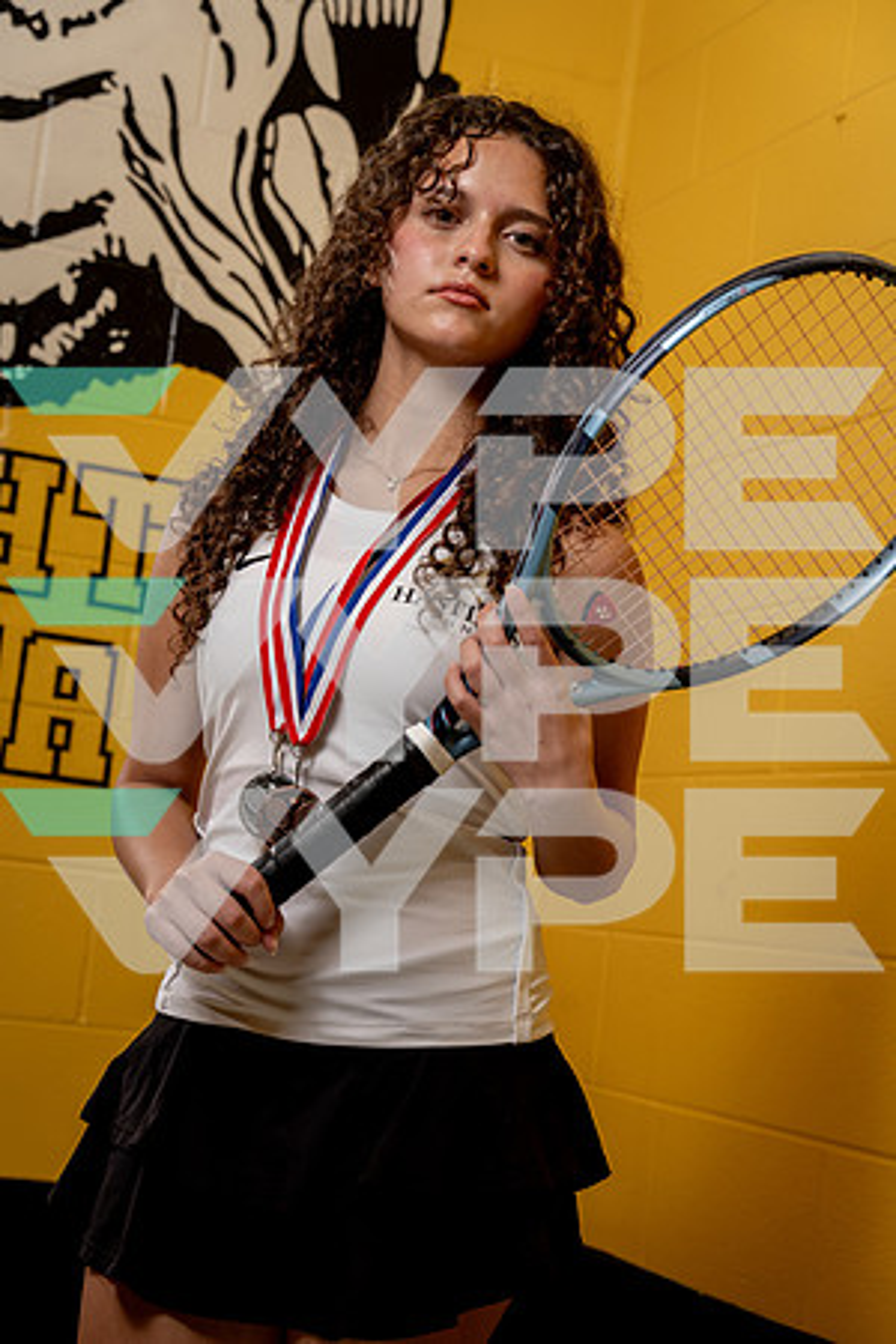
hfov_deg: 20.6
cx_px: 448
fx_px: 2464
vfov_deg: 30.5
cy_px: 672
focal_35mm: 66
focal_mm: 66
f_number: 5.6
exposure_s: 1/250
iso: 500
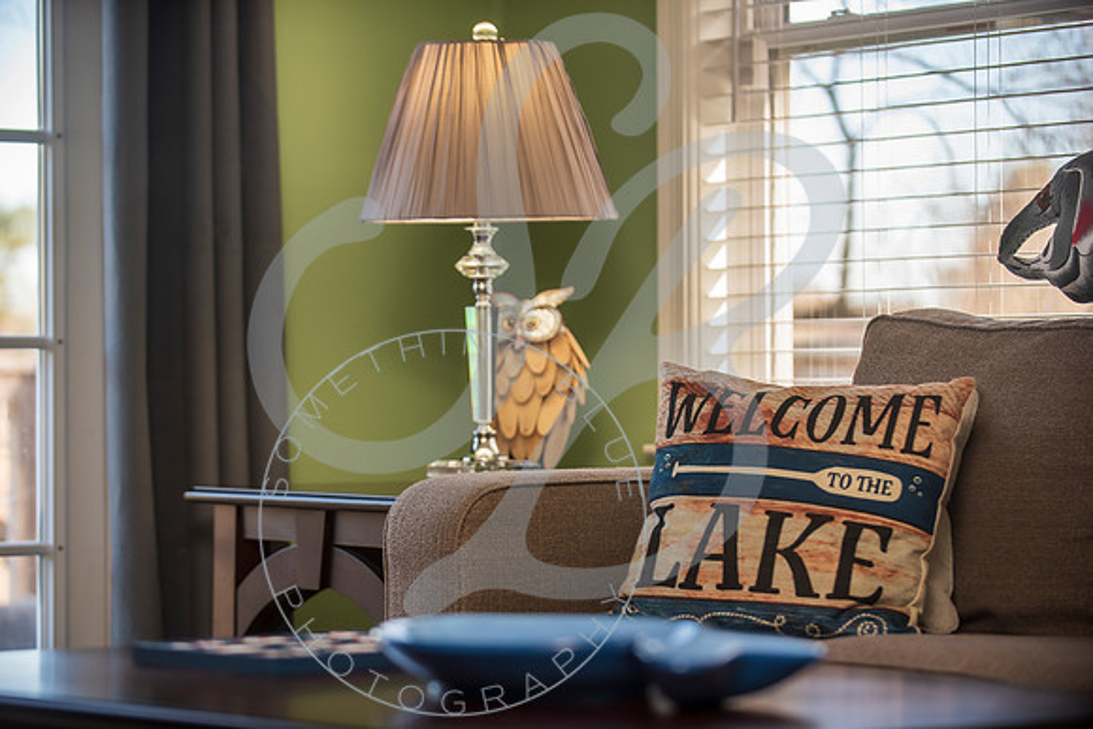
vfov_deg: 13.4
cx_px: 548
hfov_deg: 19.9
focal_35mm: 102
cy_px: 365
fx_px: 3110
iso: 200
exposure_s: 1/200
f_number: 2.8
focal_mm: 102
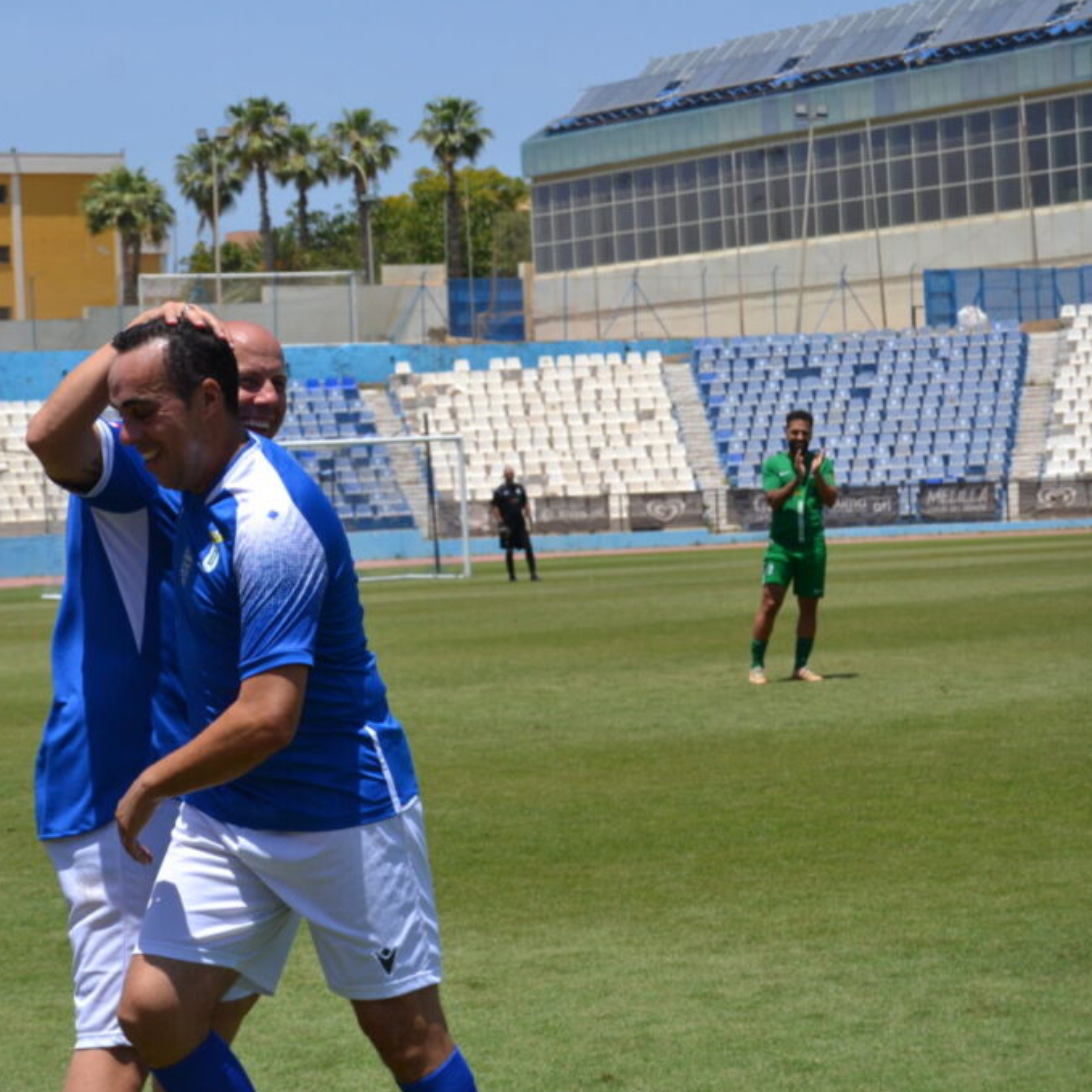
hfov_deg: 16.4
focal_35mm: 106
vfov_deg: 16.5
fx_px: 3770
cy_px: 545
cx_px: 338
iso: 400
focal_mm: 55
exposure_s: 1/1600
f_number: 6.3
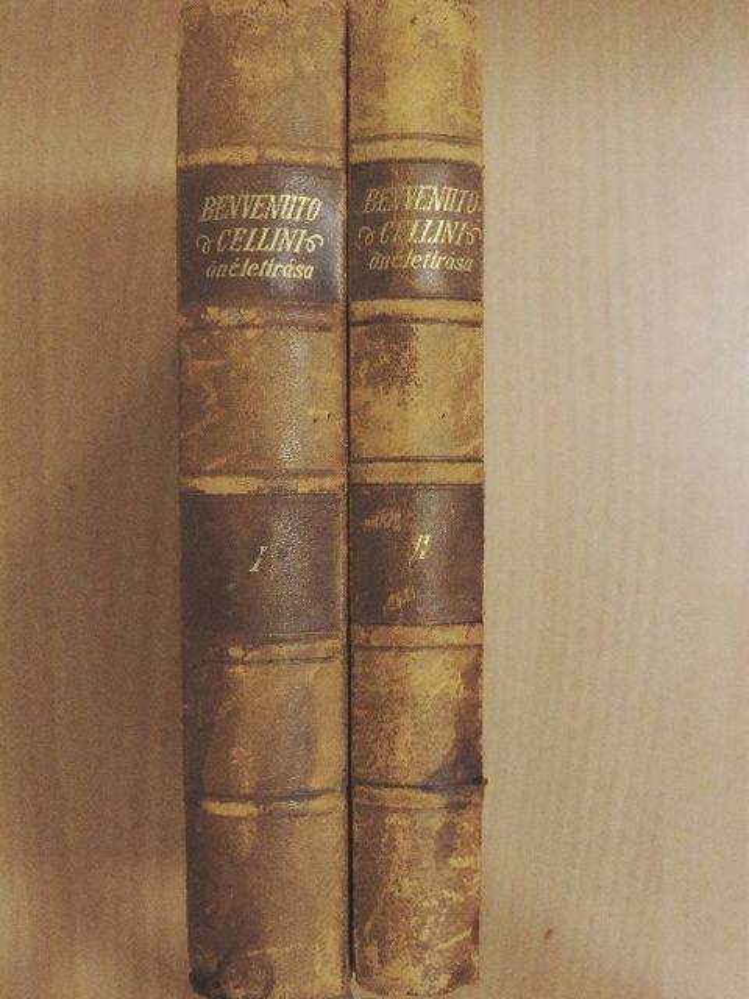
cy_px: 500
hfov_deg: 30.9
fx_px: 1356
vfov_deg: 40.4
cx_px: 374
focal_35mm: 47
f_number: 3.5
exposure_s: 1/100
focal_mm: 8.3
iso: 1600
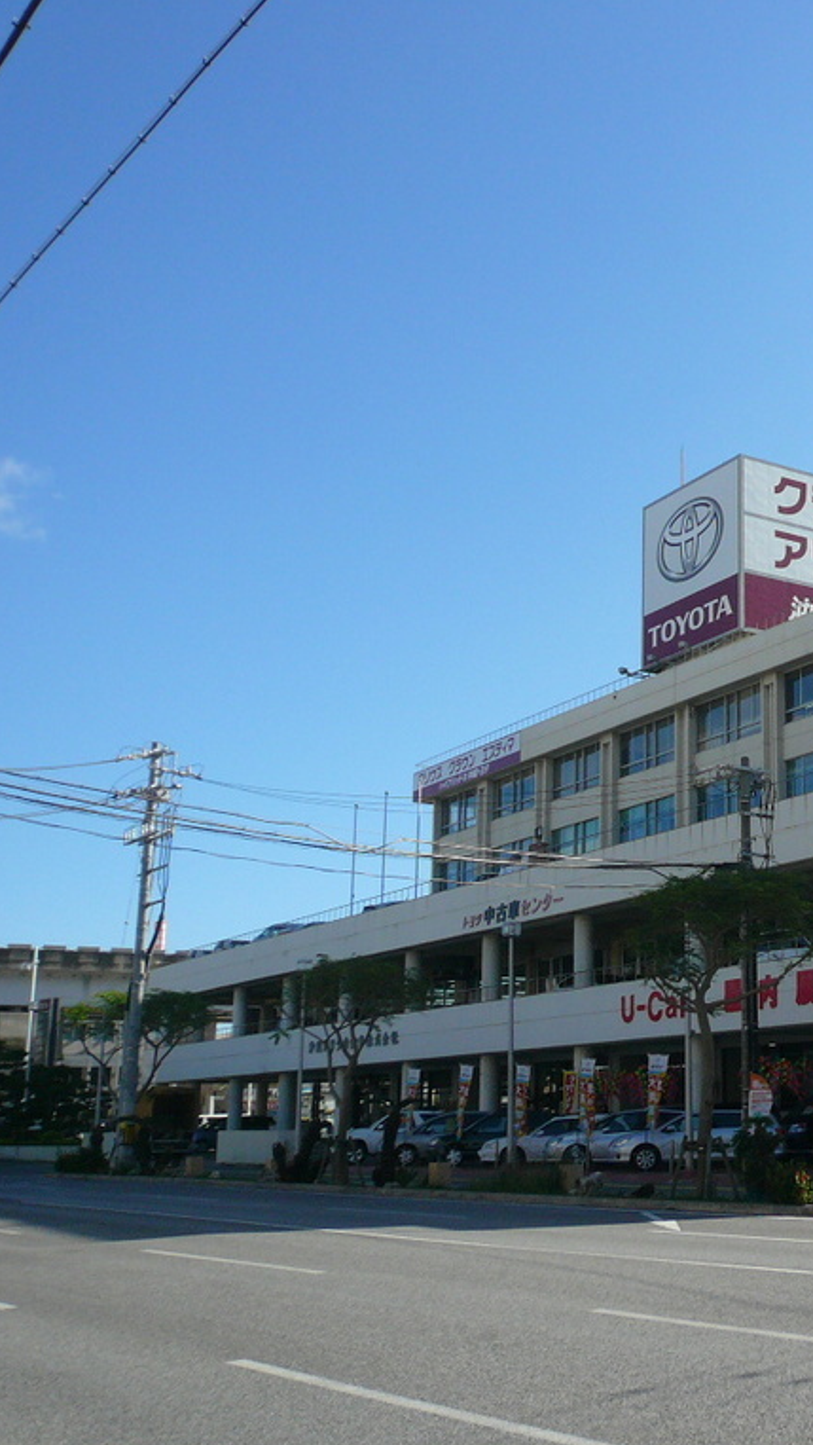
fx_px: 1570
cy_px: 722
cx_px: 900
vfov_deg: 49.4
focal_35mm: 41
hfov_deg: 26.6
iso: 100
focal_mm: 4.6
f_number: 8
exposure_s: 1/200
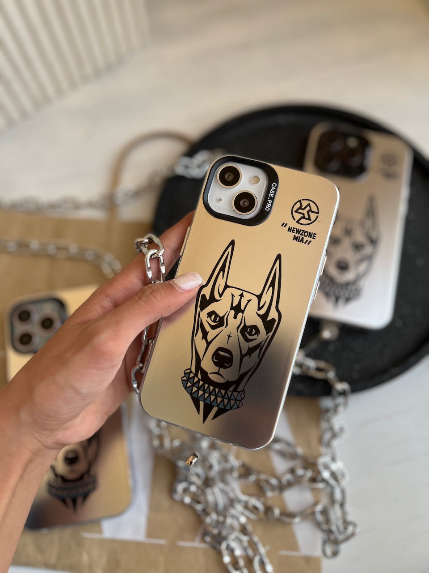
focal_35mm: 26
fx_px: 430
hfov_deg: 53.1
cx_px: 214
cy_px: 286
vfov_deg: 67.3
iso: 50
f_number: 1.6
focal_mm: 5.1
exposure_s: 1/577
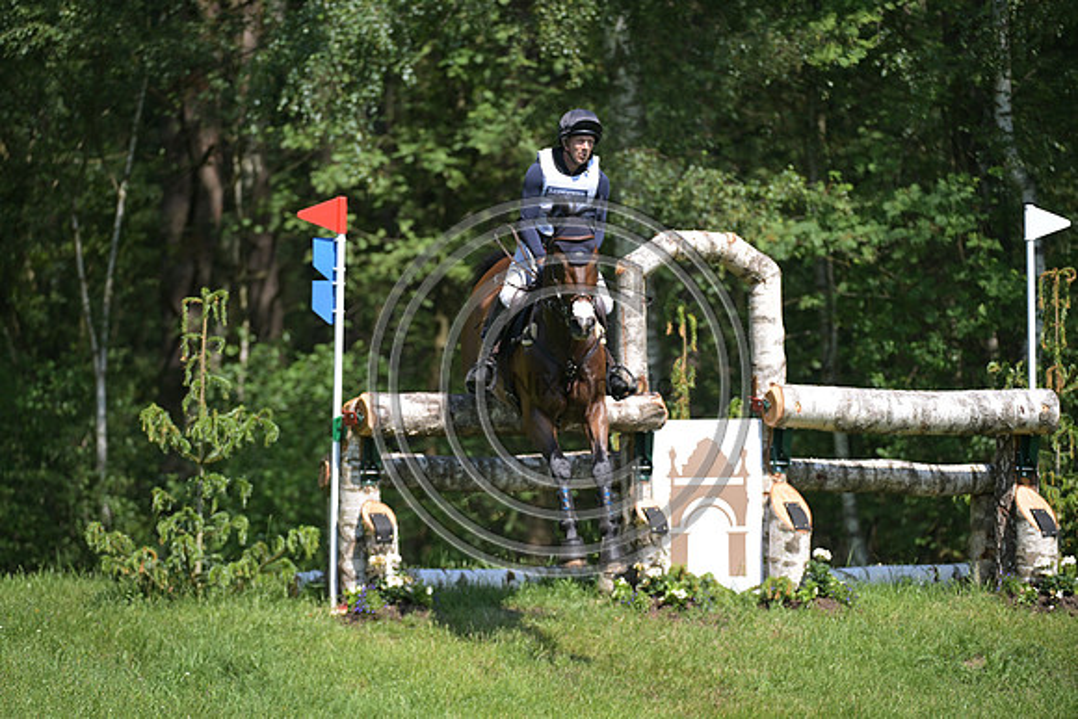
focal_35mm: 280
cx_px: 539
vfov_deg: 4.9
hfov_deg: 7.4
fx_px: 8386
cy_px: 360
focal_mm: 280
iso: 320
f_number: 5
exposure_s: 1/1250
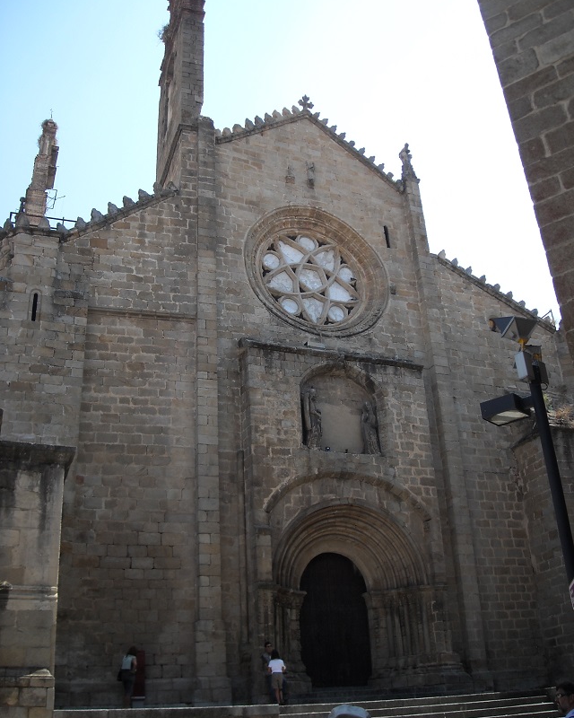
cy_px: 348
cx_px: 284
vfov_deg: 49.1
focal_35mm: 37
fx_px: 786
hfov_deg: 40.1
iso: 64
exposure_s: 1/154
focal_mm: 5.7
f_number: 5.6
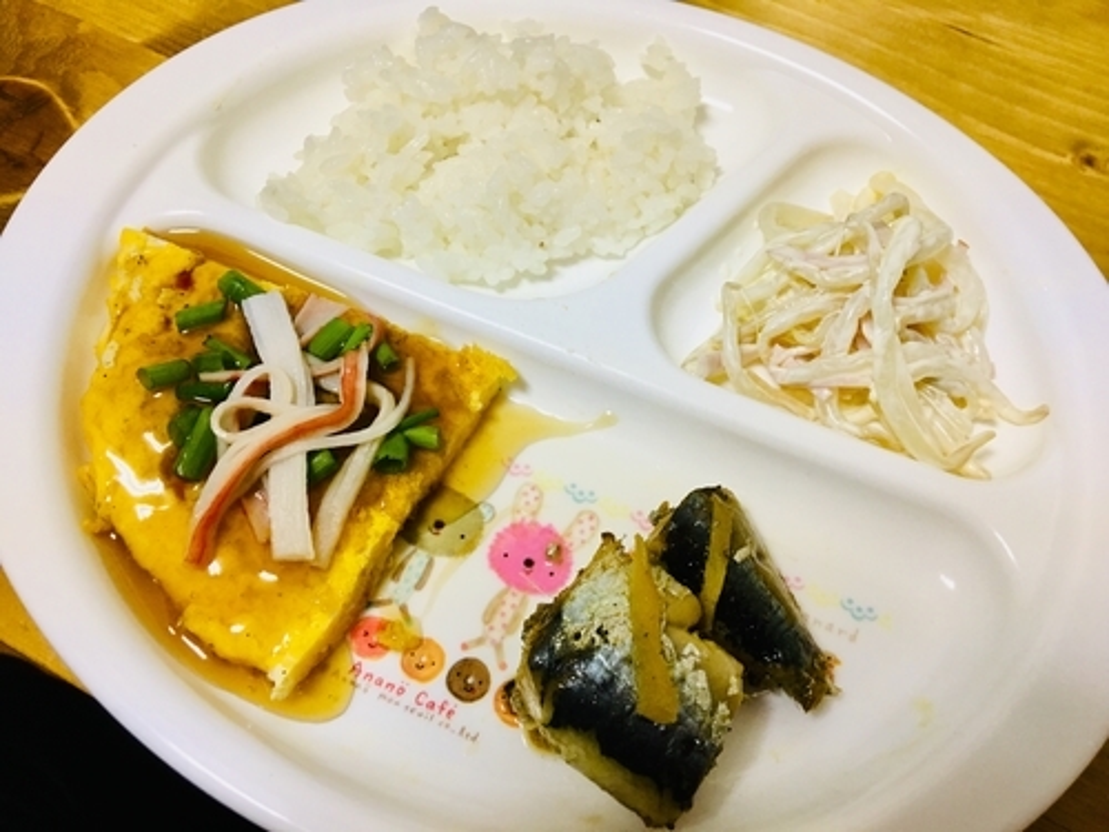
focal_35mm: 29
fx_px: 929
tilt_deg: -62.2
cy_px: 416
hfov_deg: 61.7
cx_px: 554
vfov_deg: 48.2
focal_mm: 4.15
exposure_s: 1/30
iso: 100
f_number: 2.2
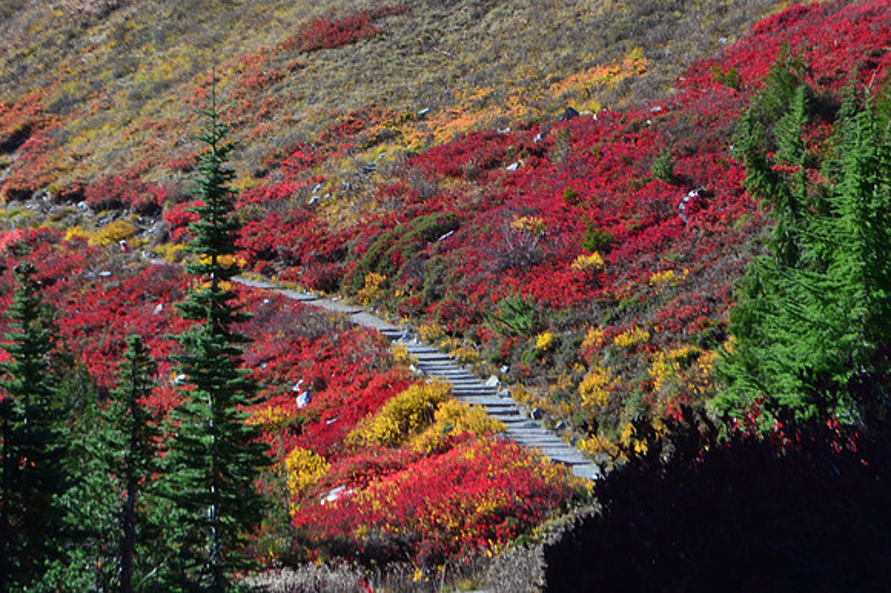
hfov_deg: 24.6
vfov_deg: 16.5
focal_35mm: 82
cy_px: 296
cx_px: 446
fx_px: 2041
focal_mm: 55
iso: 280
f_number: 10
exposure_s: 1/60
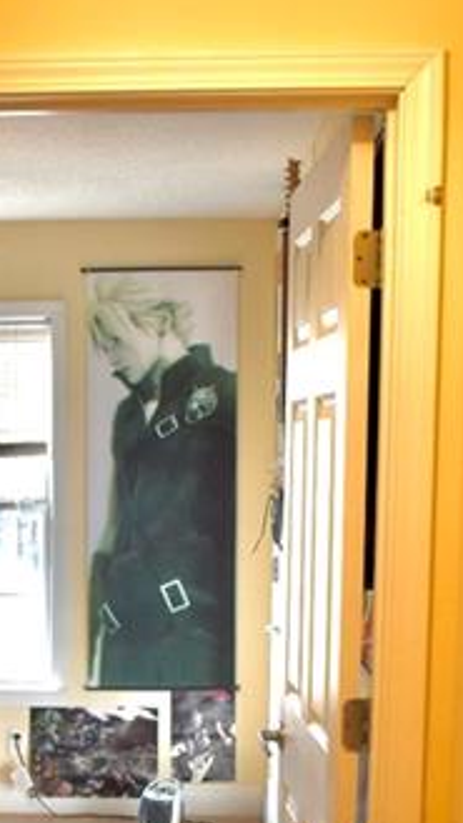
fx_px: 1441
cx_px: 58
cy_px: 700
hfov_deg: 18.0
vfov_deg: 30.8
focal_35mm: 66
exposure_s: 1/250
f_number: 3.5
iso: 560
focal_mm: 18
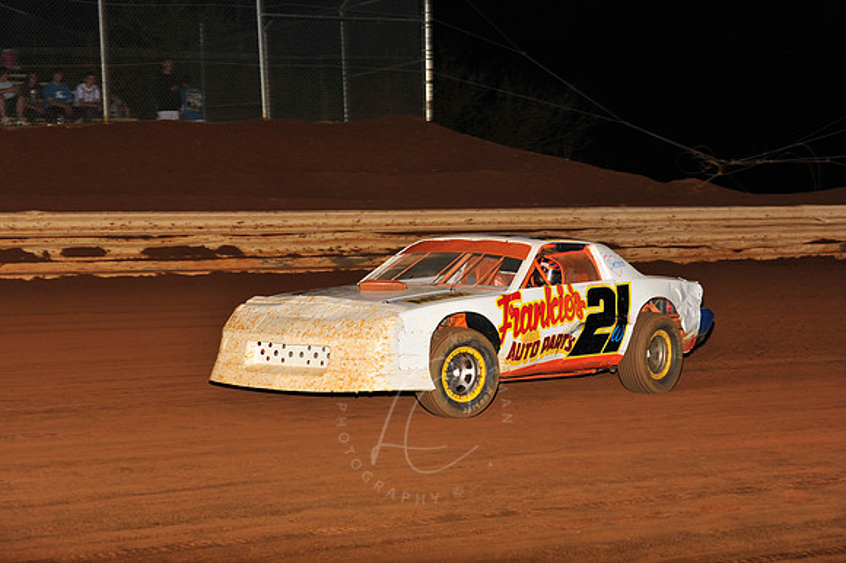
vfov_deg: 13.7
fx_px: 2349
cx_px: 423
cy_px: 282
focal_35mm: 100
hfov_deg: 20.4
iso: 800
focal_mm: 100
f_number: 6.3
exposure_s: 1/320
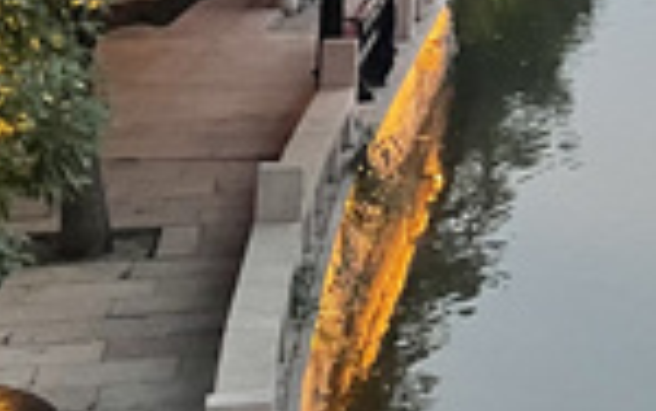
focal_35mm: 110
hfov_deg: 17.0
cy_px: -345
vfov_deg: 11.1
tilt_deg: +0.2
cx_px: 1001
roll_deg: -1.4
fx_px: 1968
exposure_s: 1/50
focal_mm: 4.2
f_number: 1.6
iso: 160
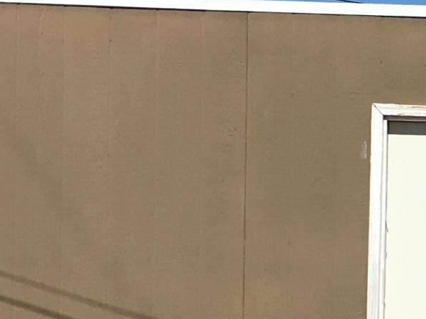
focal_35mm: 147
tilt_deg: -1.4
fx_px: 1809
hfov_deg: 12.5
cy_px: 266
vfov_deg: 10.1
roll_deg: -1.1
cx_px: 721
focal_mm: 4.15
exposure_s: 1/3846
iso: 25
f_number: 2.2
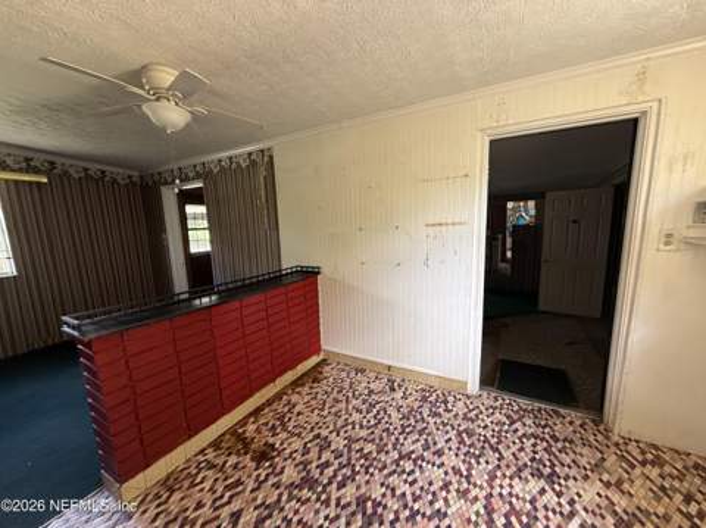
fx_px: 285
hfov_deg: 102.1
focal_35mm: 14
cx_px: 353
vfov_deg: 85.6
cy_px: 264
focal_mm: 2.22
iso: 250
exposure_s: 1/99
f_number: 2.2
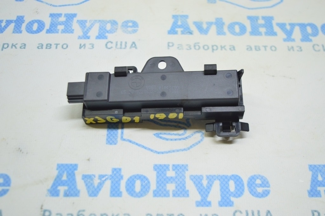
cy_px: 108
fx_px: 419
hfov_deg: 42.4
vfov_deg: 28.9
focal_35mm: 46
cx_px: 162
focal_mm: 31
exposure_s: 1/40
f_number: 4.2
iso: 400
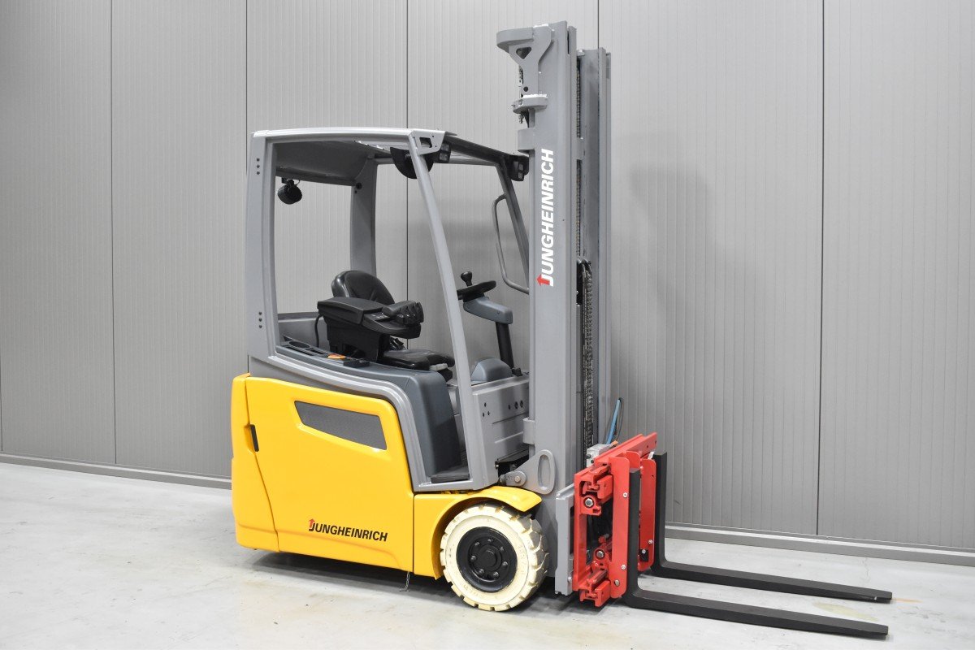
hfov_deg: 55.1
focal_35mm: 34
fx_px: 934
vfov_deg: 38.4
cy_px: 325
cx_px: 488
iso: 2000
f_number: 5.6
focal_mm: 23
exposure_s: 1/40
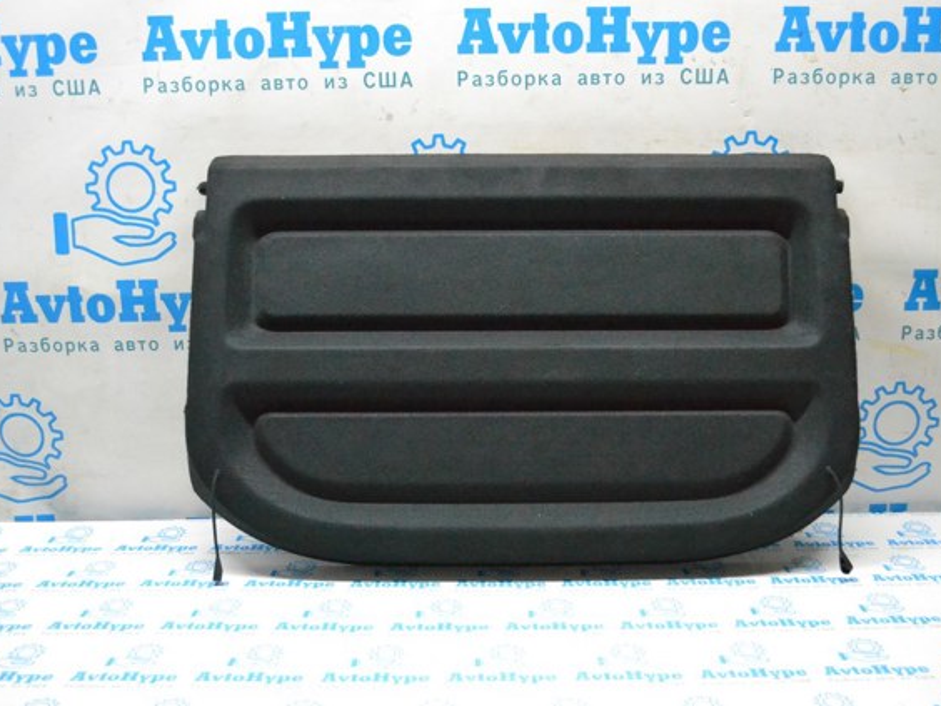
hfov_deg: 51.3
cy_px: 352
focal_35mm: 36
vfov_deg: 39.7
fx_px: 979
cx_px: 511
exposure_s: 1/800
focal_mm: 22
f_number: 4
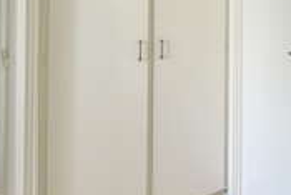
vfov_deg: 38.4
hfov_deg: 58.1
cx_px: 207
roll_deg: +0.1
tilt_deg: -0.1
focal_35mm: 31
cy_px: 7
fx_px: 251
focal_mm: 2.22
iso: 100
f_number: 2.2
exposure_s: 1/100
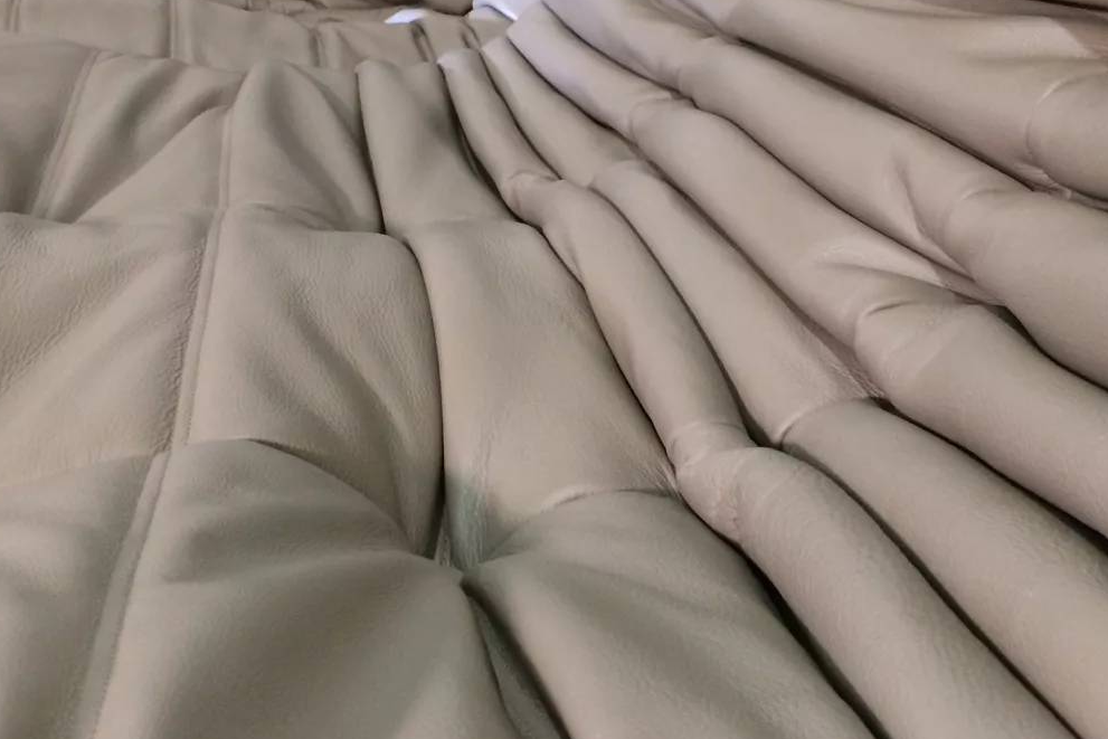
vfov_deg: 28.0
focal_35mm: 48
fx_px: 1477
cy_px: 285
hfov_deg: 41.1
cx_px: 570
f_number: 2.2
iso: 320
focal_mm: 4.12
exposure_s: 1/20
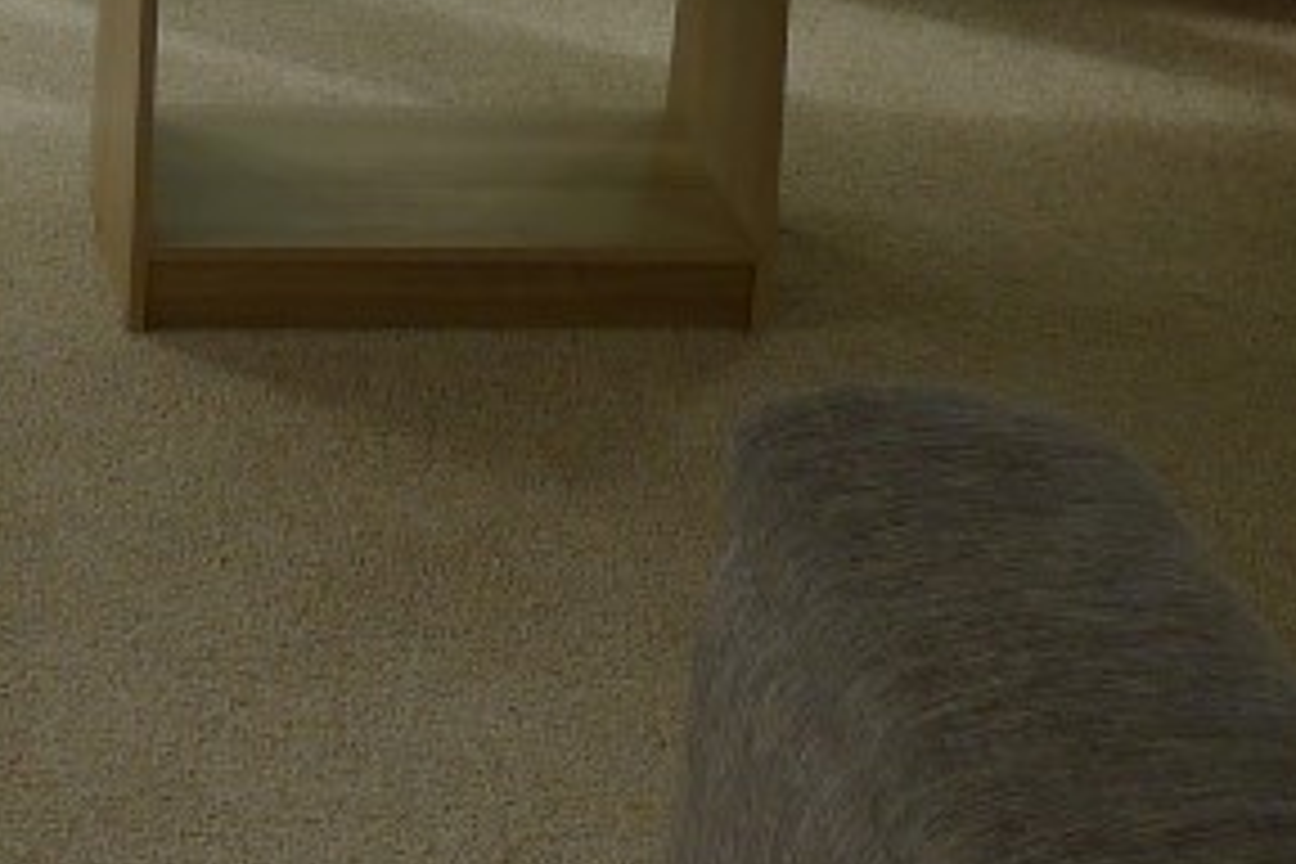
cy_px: -810
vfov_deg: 12.7
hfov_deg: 20.4
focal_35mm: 96
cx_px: -88
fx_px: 3456
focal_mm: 5.1
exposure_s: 1/200
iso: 80
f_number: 2.8
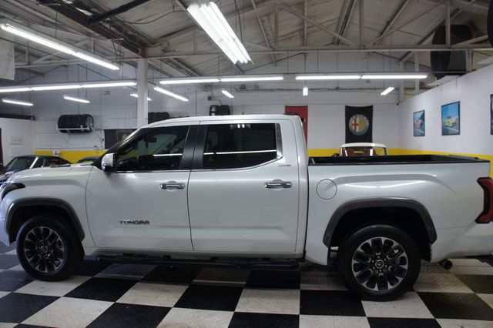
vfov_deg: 47.9
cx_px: 246
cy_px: 164
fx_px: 370
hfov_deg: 67.4
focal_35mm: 27
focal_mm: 18
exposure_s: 1/40
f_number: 4
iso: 200
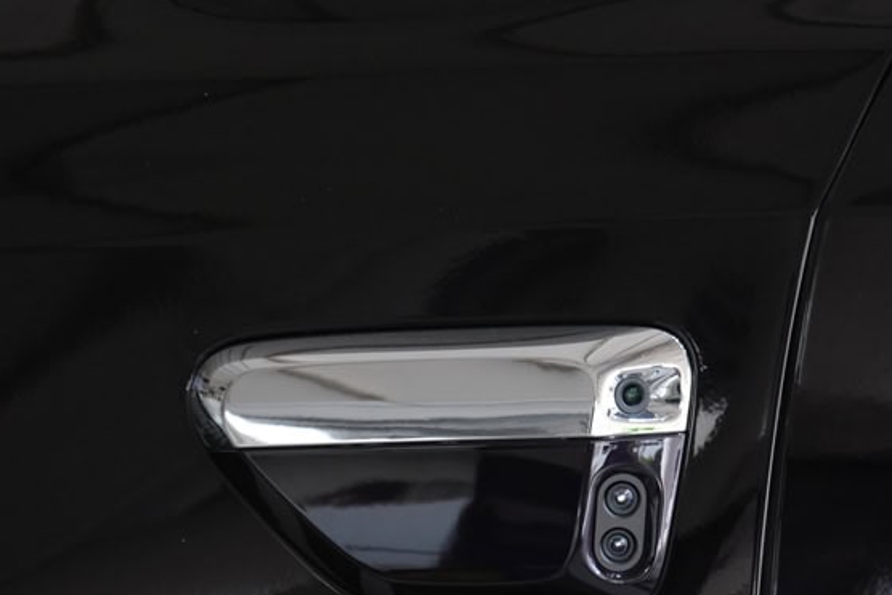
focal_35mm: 496
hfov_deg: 4.2
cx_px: 576
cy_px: 366
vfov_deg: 2.8
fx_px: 12292
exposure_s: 1/250
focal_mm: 230
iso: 3200
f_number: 6.7
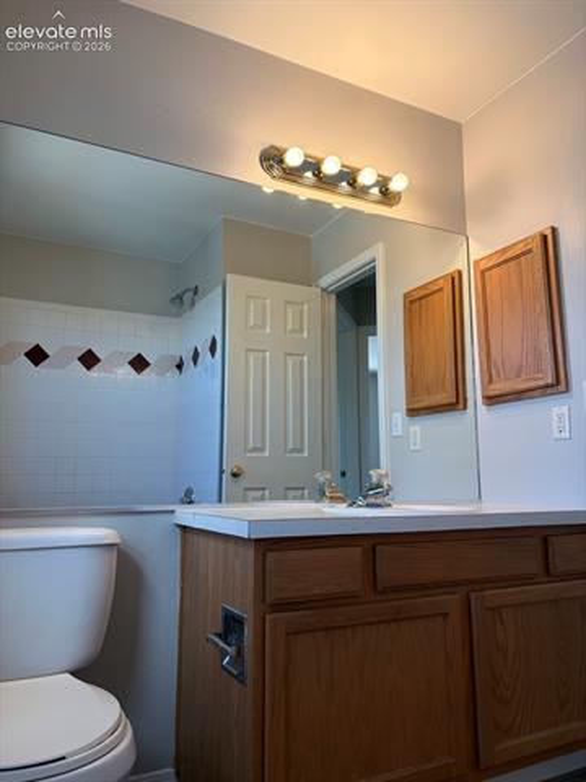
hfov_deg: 53.1
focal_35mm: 26
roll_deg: -0.4
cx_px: 293
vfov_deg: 67.3
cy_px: 391
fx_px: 587
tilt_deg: +9.2
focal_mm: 5.96
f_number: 1.6
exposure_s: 1/209
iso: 80
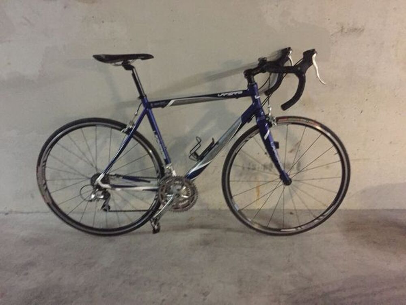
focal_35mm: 29
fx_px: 340
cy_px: 152
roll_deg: +0.2
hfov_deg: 61.7
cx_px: 203
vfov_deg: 48.2
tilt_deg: -22.0
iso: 640
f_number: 2.2
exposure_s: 1/17
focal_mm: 4.15
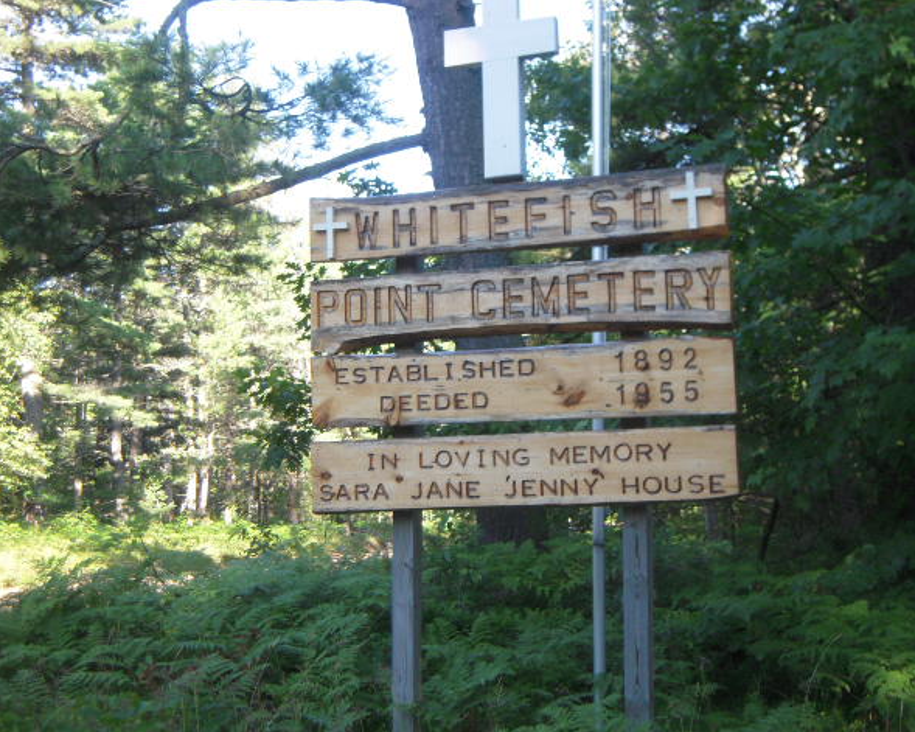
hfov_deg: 35.4
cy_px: 371
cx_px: 469
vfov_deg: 28.6
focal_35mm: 53
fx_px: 1435
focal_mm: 8.9
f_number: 3.5
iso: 400
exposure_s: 1/250
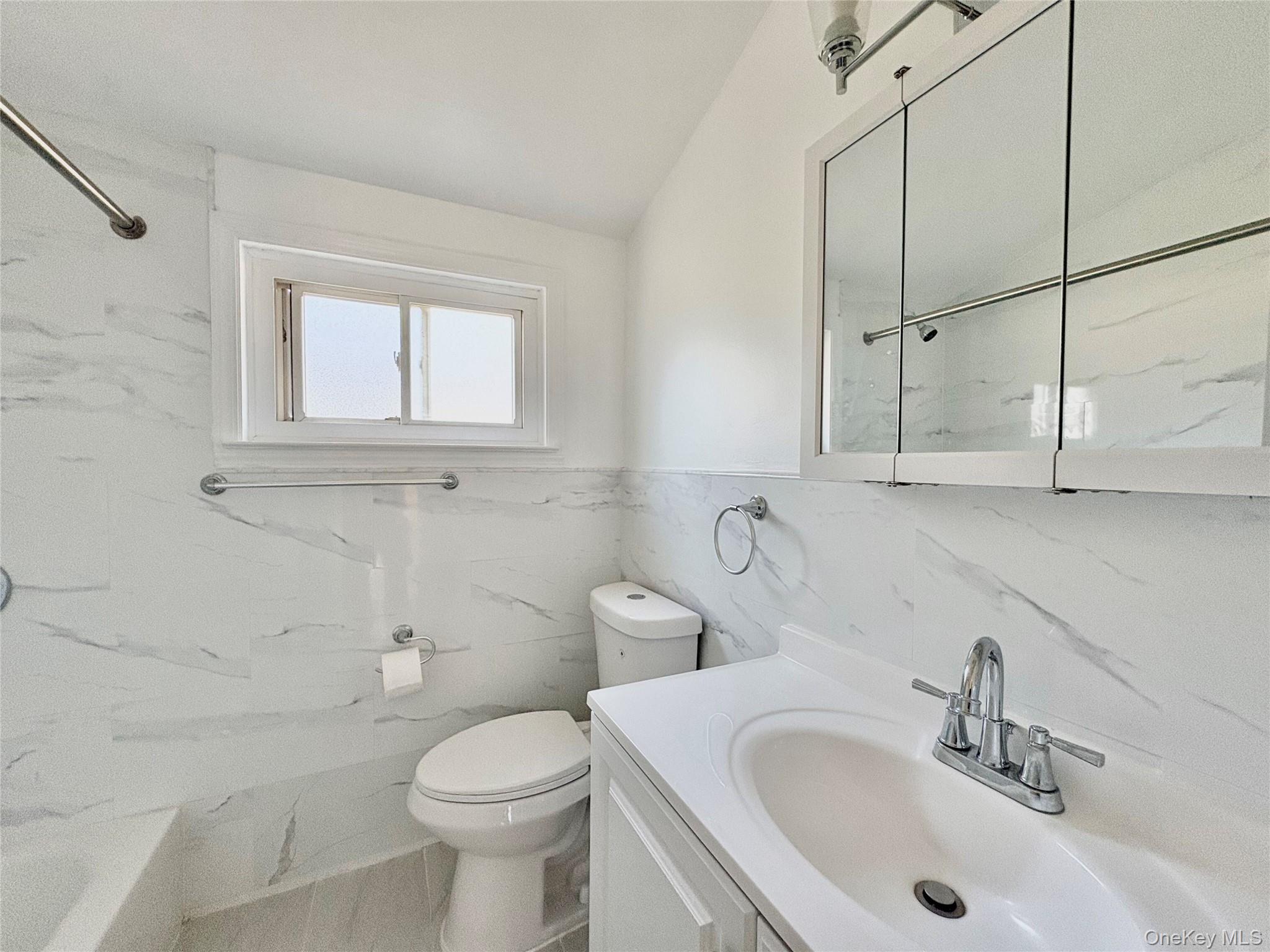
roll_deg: +0.0
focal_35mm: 14
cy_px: 476
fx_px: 514
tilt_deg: -1.4
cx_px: 635
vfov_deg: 85.7
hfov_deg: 102.1
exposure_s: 1/99
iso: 200
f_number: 2.2
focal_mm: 2.22
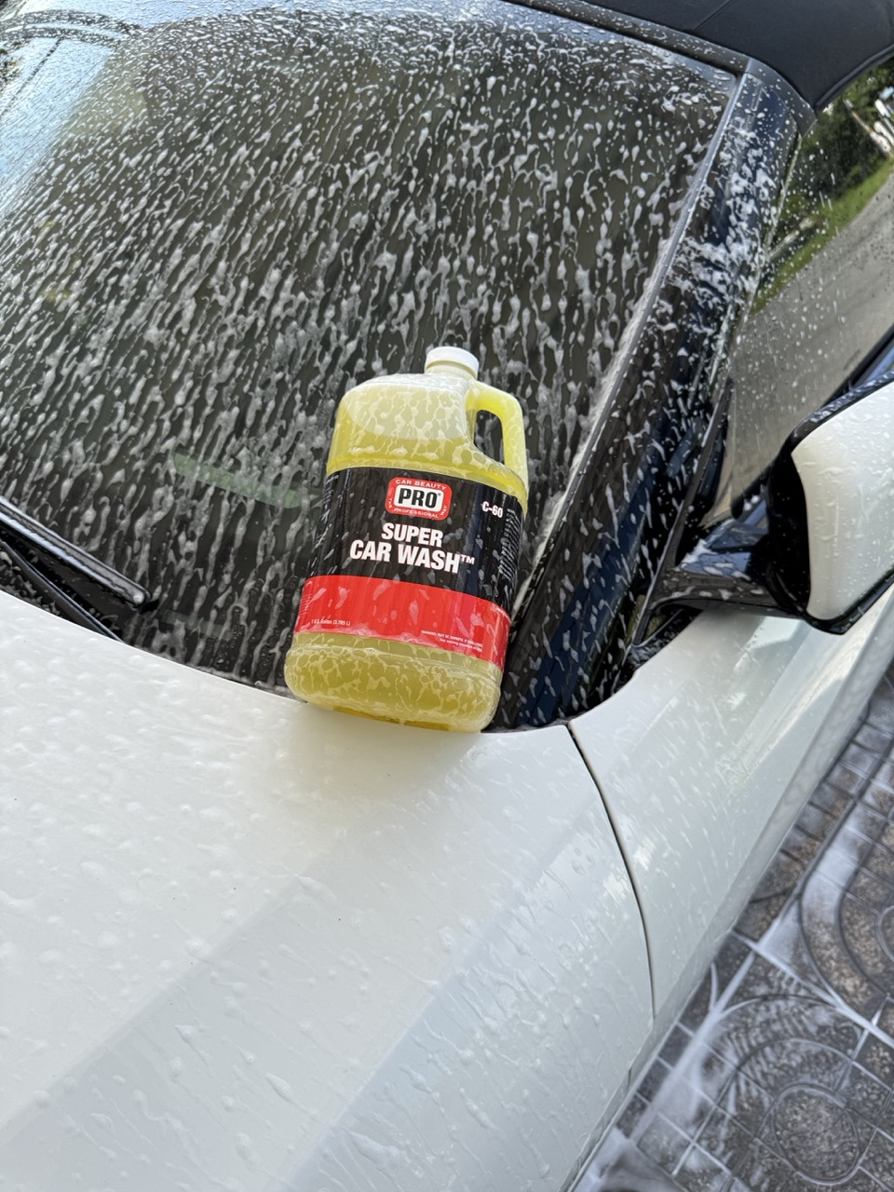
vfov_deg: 71.6
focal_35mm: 24
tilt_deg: -45.3
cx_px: 447
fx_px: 826
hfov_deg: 56.8
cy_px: 596
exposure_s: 1/1193
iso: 80
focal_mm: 6.76
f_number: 1.78
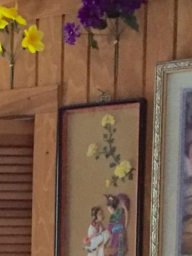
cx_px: -90
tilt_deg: -4.9
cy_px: 370
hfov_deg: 10.8
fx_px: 984
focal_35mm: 133
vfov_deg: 14.0
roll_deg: +0.3
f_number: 2.2
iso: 250
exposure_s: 1/30
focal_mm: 4.15
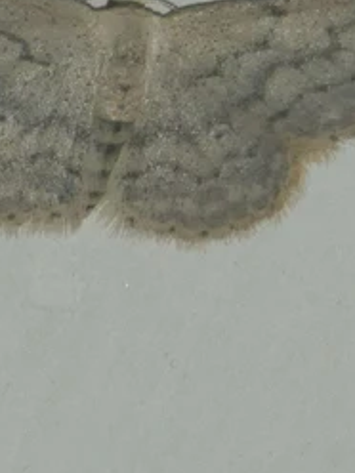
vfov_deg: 1.6
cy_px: 86
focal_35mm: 1211
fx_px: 16559
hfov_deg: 1.2
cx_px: 122
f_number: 5.6
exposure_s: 1/125
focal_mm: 84
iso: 80
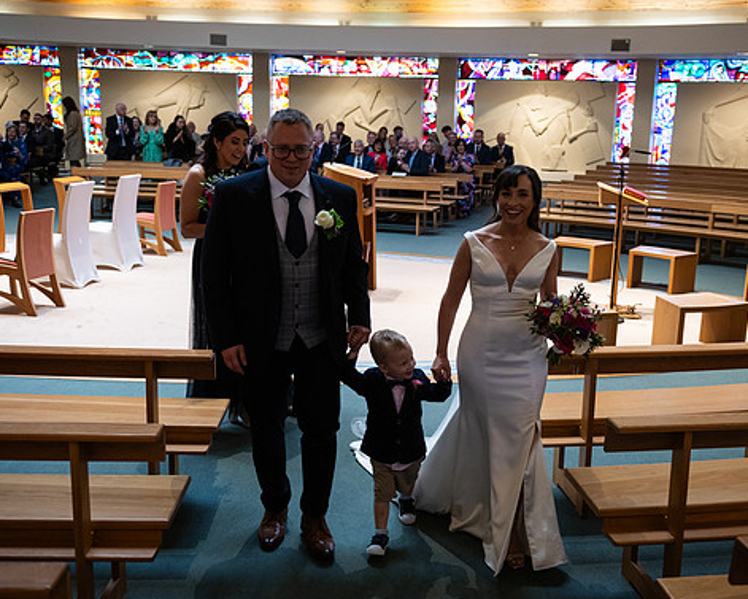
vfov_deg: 40.1
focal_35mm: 37
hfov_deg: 49.0
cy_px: 304
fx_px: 819
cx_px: 416
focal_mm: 32
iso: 1000
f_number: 3.5
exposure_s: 1/160
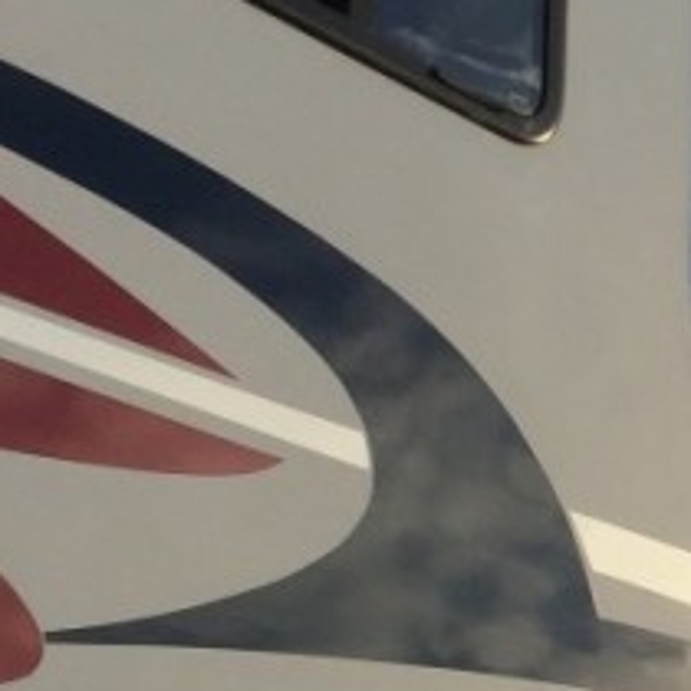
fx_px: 2823
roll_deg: -0.7
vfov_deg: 13.8
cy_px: 648
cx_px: 1013
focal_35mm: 125
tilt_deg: +14.9
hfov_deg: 13.2
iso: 32
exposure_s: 1/2283
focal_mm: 4.15
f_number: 2.2
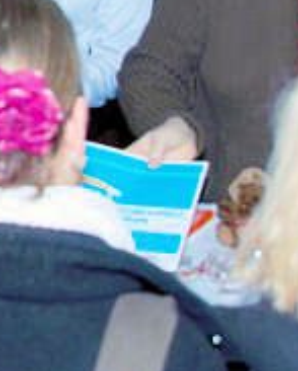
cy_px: -1
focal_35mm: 127
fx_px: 1397
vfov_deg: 14.9
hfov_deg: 11.6
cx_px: -160
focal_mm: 18
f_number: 3.5
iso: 400
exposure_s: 1/60
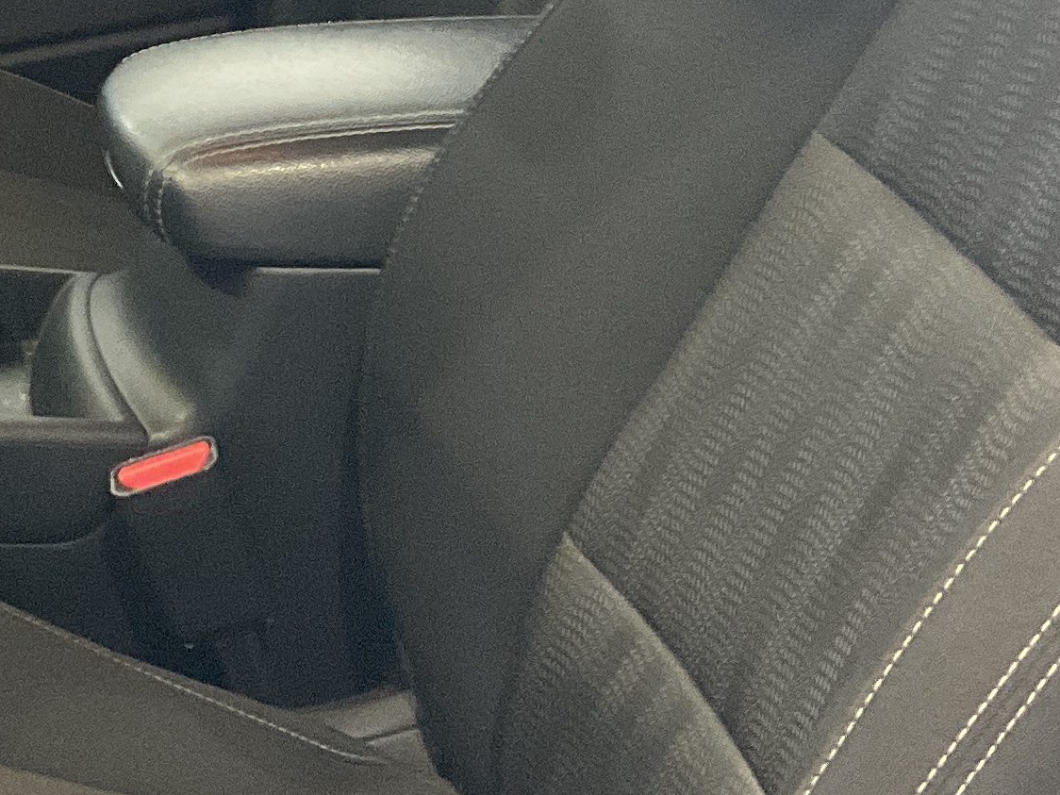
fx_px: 3185
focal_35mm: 104
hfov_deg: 18.0
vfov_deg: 14.1
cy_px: 36
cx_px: -193
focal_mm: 3
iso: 250
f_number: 1.8
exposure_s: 1/60
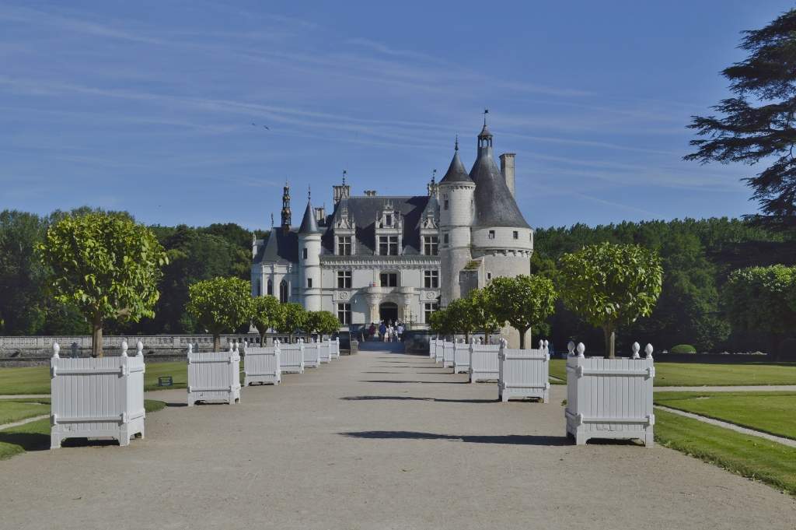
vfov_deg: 25.7
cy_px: 265
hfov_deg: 37.9
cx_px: 398
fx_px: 1160
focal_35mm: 52
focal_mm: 35
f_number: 10
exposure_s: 1/500
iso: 100
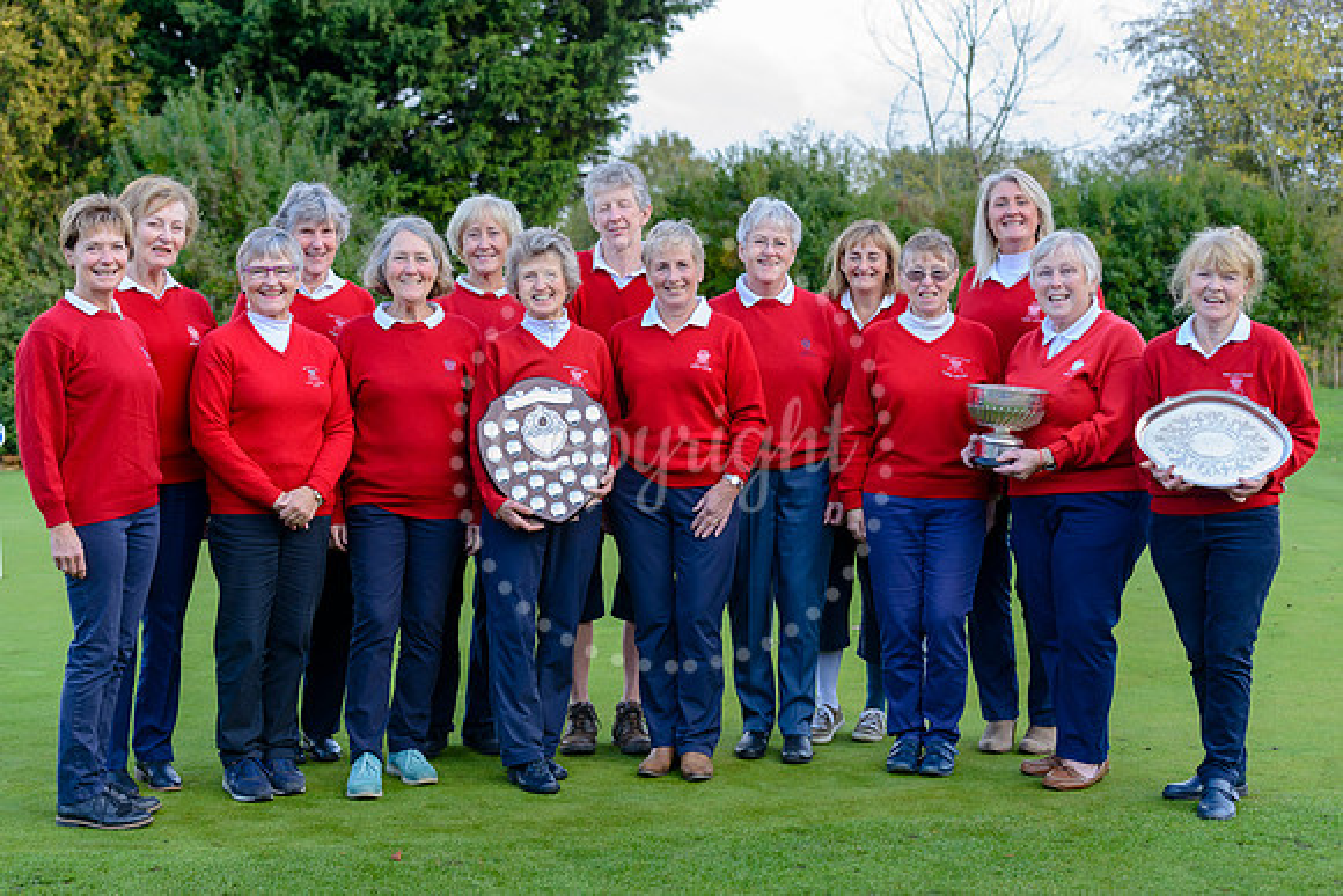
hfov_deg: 28.8
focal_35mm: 70
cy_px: 448
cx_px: 672
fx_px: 2612
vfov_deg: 19.5
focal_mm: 70
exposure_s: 1/180
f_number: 4.8
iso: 400
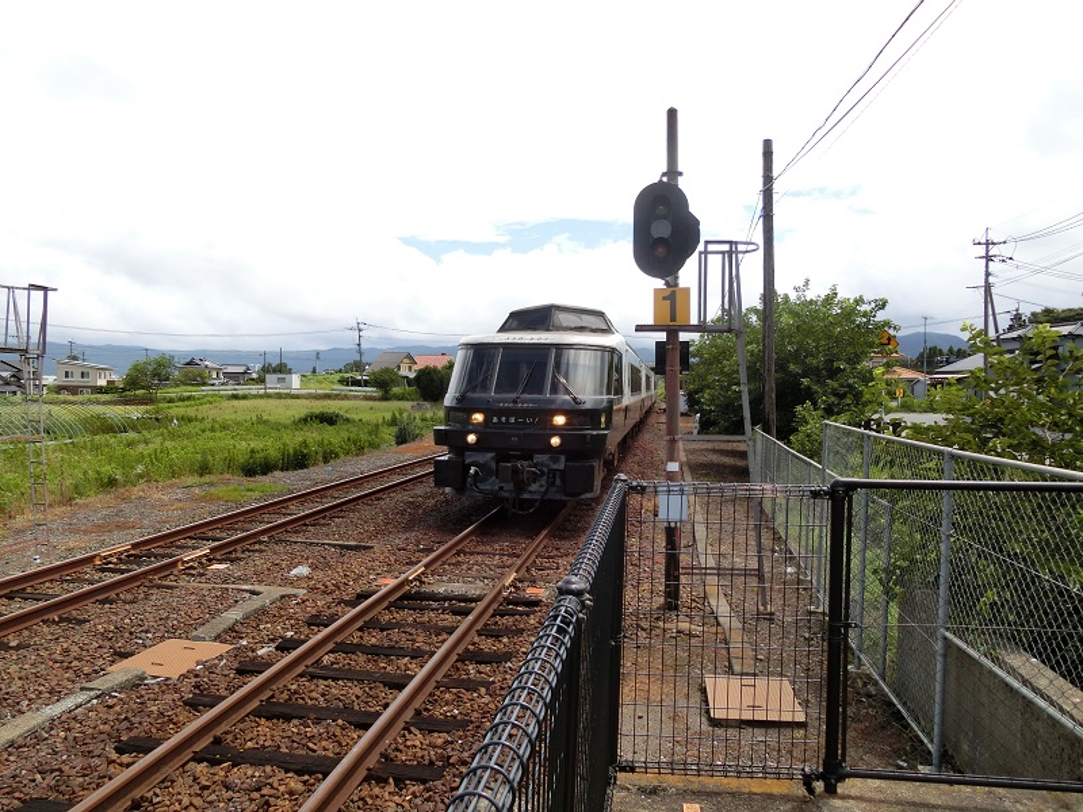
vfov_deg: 54.9
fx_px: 782
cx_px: 542
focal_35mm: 25
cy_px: 406
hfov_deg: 69.4
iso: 80
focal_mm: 4.5
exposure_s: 1/800
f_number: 3.5
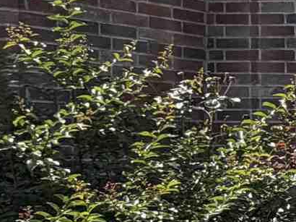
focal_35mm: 105
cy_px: 154
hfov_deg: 10.8
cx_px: 931
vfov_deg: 14.0
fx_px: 897
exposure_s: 1/770
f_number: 2.2
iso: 40
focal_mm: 2.22
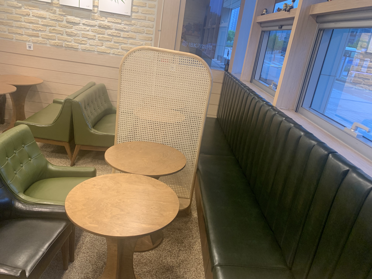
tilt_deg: -20.1
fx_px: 279
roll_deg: -9.2
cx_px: 186
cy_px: 140
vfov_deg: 53.1
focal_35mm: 26
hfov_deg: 67.3
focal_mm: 4.25
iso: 160
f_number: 1.8
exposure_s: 1/60
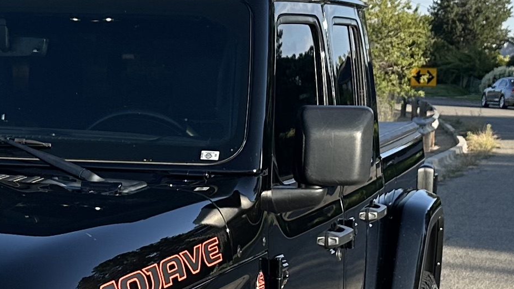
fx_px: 1554
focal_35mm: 114
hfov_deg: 18.0
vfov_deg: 10.6
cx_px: -64
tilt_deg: -7.1
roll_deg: -3.0
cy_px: 268
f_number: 1.78
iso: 80
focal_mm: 6.86
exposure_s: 1/2525
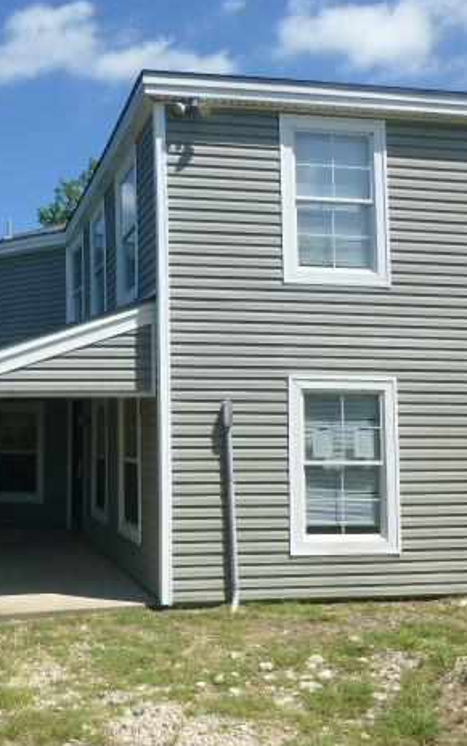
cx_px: 91
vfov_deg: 55.3
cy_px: 375
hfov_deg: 35.1
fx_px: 712
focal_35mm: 35
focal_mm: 4.3
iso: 100
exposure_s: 1/800
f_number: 4
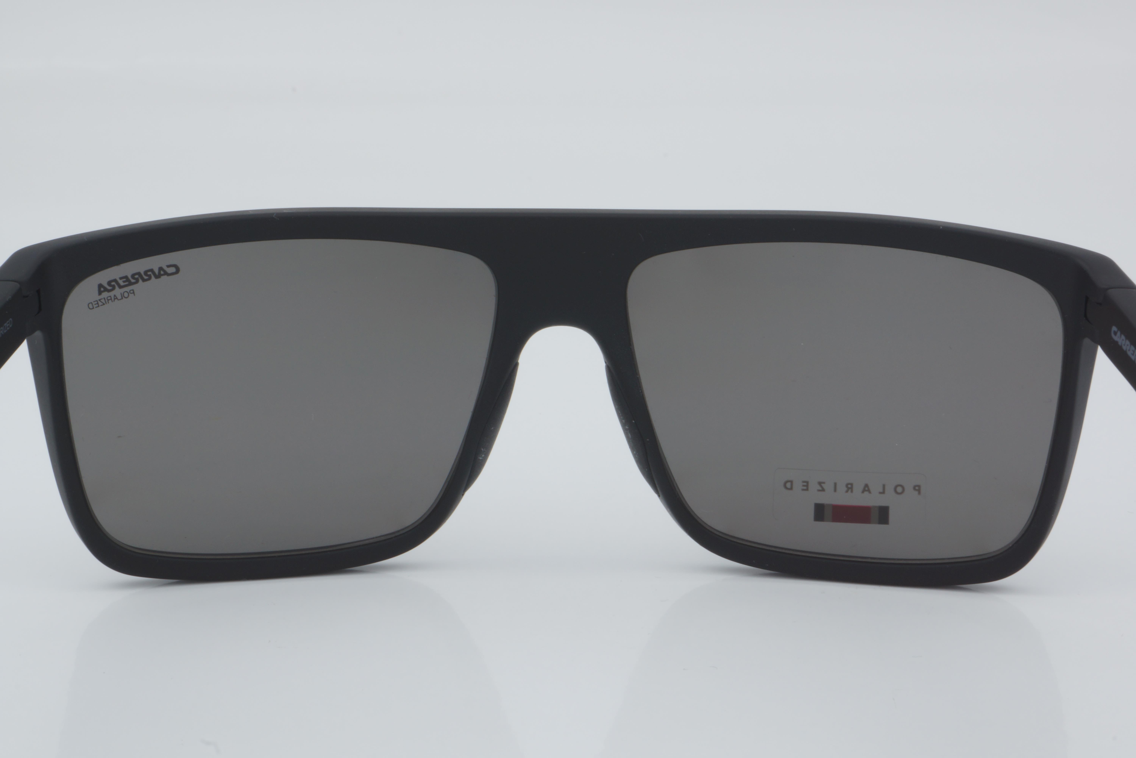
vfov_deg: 16.6
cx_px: 568
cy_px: 379
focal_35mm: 82
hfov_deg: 24.6
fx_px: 2603
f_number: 32
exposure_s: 1/4
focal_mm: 55
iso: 100
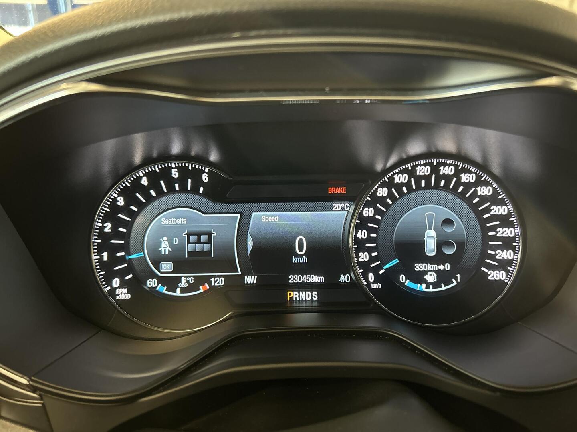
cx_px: 288
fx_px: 433
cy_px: 216
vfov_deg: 53.1
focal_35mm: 26
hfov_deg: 67.3
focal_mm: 5.7
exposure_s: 1/33
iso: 400
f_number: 1.5
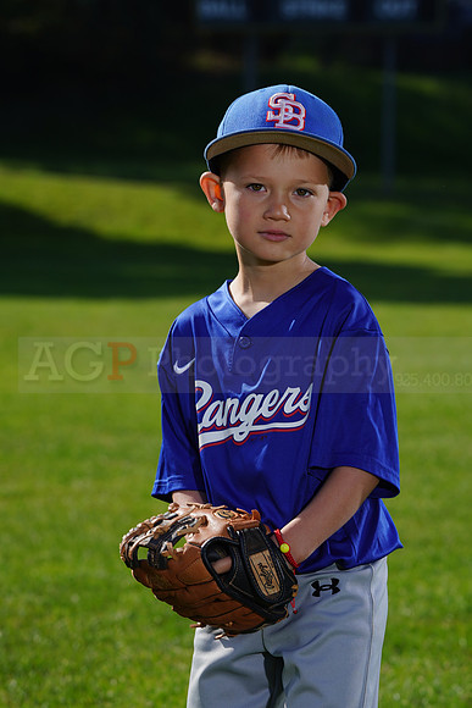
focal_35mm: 190
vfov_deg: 10.8
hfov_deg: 7.2
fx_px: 3734
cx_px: 236
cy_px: 354
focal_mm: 190
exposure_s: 1/250
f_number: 10
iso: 100
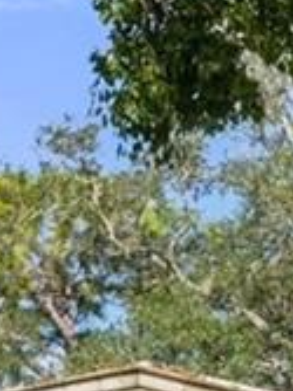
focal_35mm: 180
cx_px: 527
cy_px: 848
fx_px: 2030
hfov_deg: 8.0
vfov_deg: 10.0
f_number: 8
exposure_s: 1/250
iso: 640
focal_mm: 13
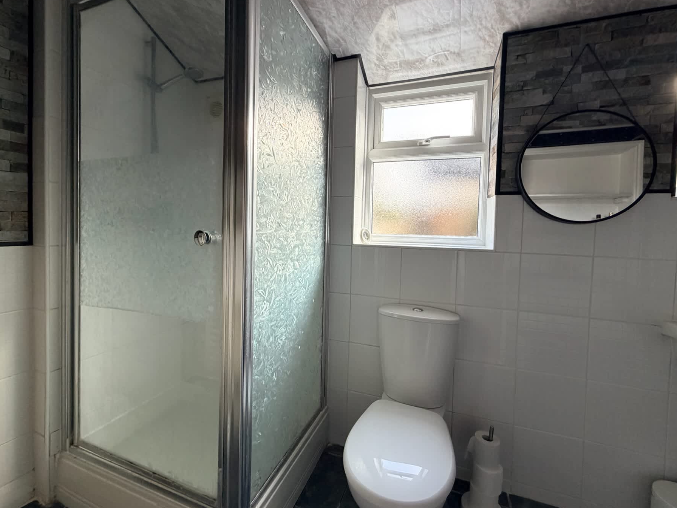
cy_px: 237
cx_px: 331
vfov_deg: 78.0
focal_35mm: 16
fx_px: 313
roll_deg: -1.9
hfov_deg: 94.5
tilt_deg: -1.9
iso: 200
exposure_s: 1/121
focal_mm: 2.2
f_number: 2.2
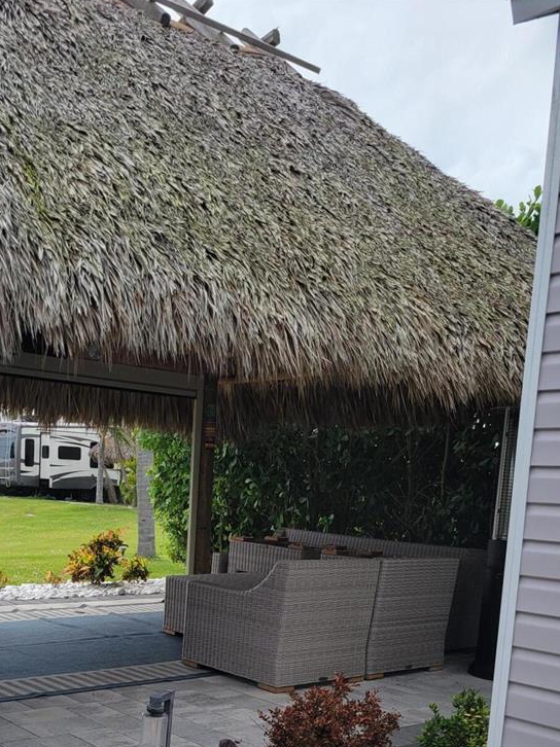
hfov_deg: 33.2
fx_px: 928
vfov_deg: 41.7
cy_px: 612
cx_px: 172
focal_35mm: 43
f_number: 1.8
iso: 40
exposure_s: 1/1433
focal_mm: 5.4
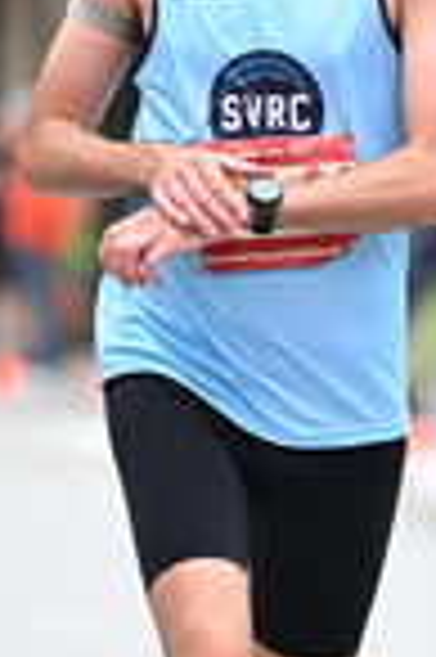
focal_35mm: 603
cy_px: 500
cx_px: 353
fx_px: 10980
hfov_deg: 2.3
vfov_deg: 3.4
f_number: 2.8
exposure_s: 1/1250
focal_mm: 160
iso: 1600
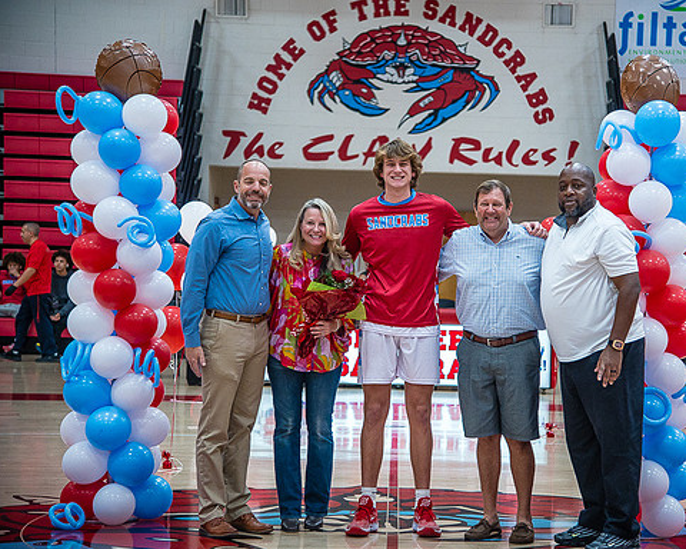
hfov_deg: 20.6
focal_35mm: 93
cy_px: 274
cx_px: 413
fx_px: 1888
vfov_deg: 16.5
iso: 2000
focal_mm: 82
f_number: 4
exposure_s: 1/320
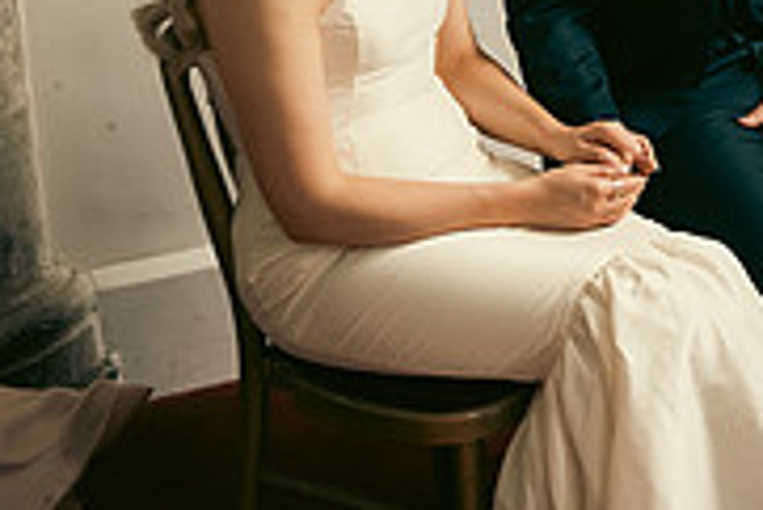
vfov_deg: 13.7
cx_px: 978
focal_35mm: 93
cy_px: -289
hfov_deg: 20.2
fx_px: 1973
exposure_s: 1/160
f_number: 3.5
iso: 800
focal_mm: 29
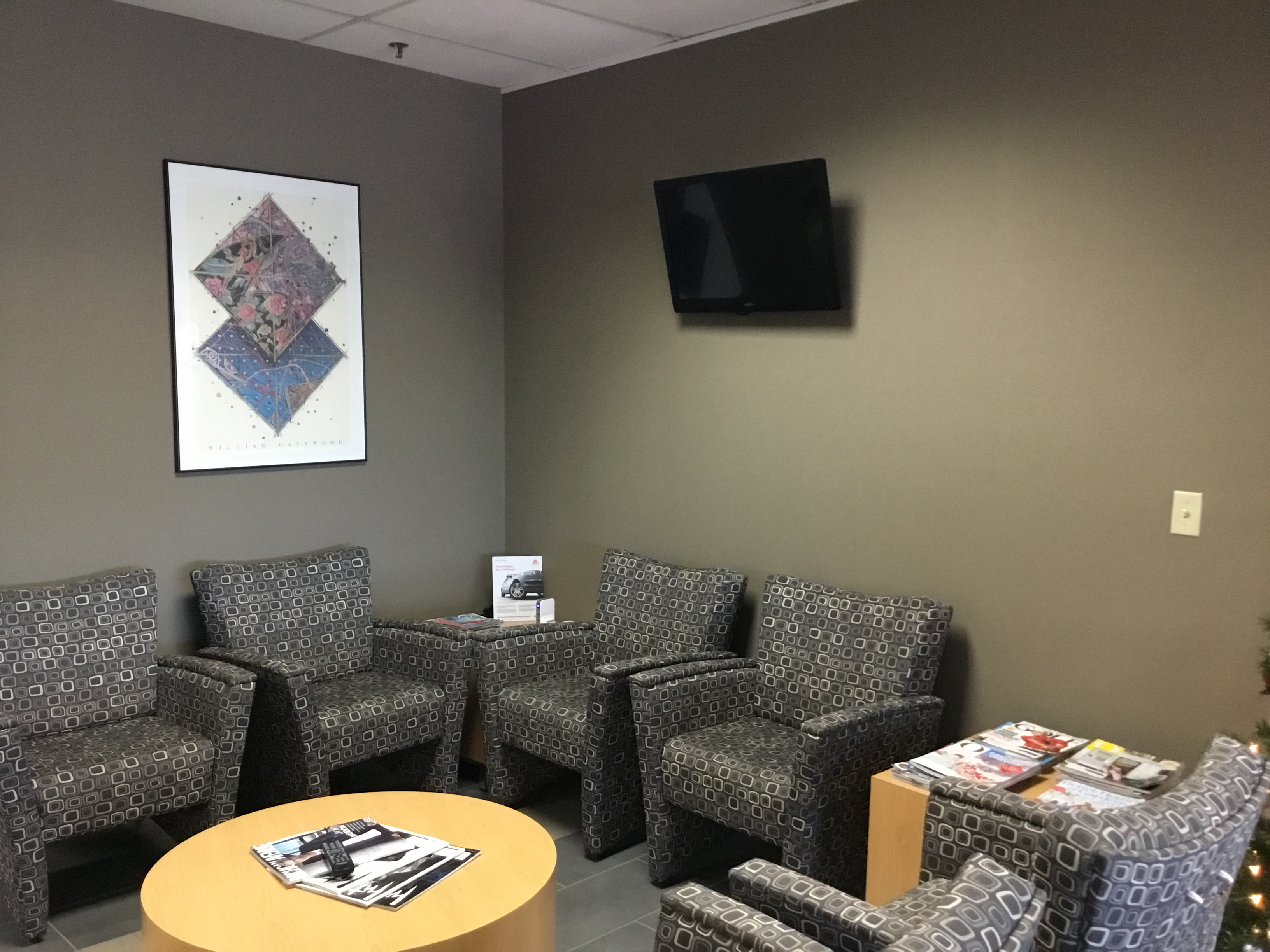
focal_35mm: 31
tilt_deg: -5.0
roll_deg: +0.1
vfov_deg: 45.4
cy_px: 476
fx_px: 1137
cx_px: 635
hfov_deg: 58.4
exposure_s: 1/30
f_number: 2.4
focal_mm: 3.3
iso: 200
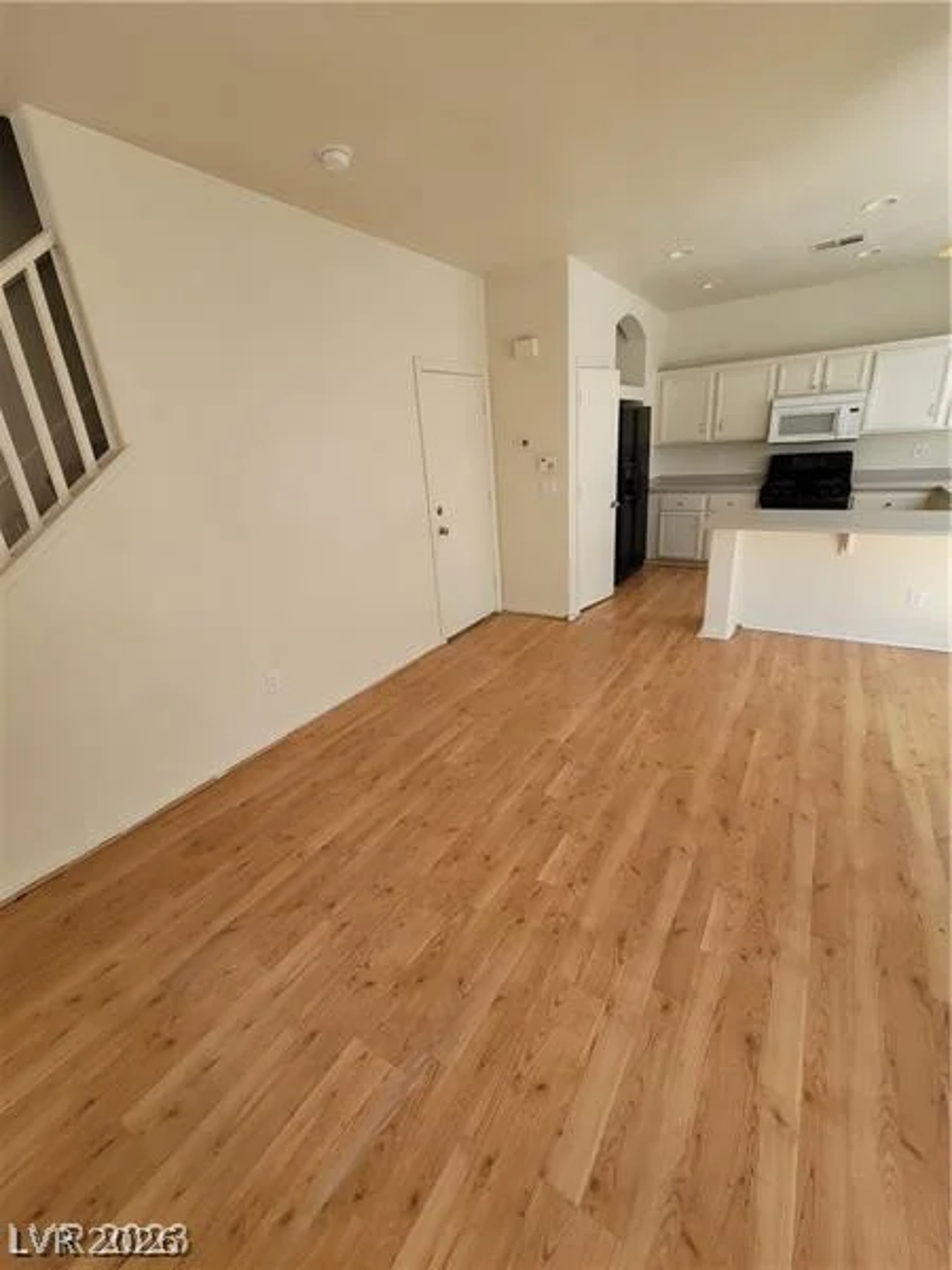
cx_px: 476
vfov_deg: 106.2
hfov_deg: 89.9
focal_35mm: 13
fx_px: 477
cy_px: 635
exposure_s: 1/120
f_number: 2.2
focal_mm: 2.2
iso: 64
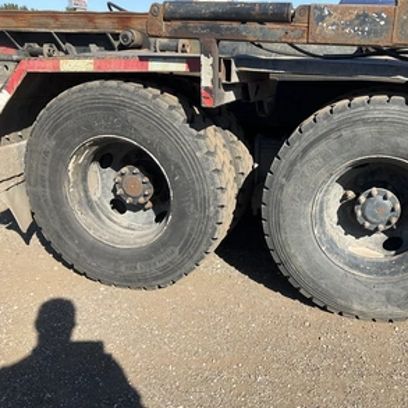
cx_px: 274
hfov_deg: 46.4
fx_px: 467
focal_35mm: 35
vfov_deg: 47.2
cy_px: 207
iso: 25
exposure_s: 1/1035
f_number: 1.8
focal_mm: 3
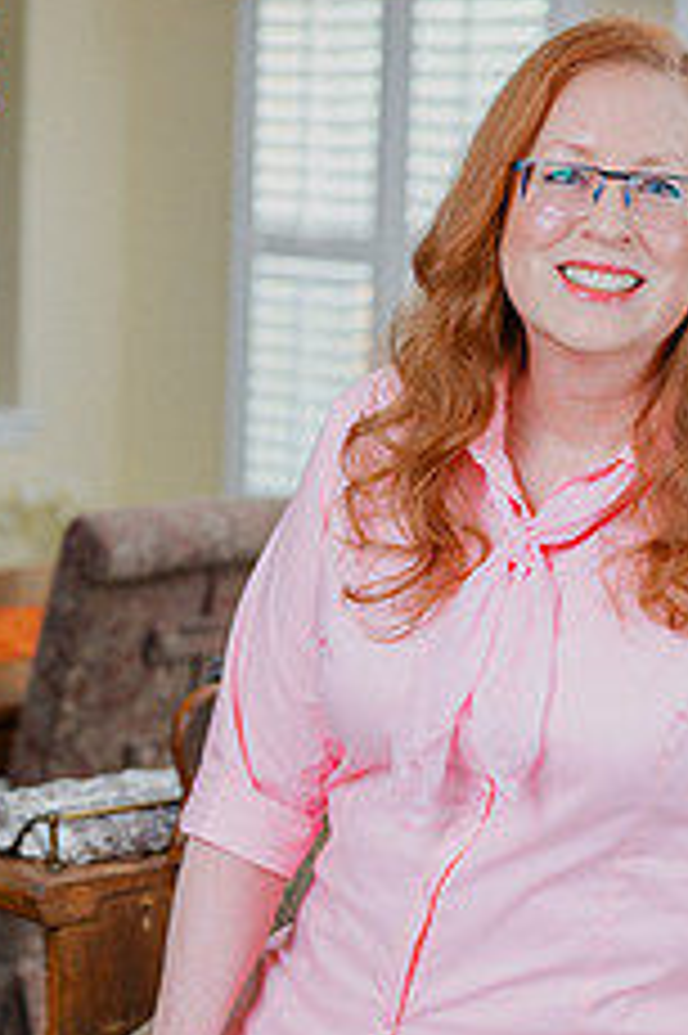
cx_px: 540
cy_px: 662
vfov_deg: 20.8
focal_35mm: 98
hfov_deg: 13.9
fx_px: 2813
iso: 100
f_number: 2.8
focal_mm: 50
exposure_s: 1/50
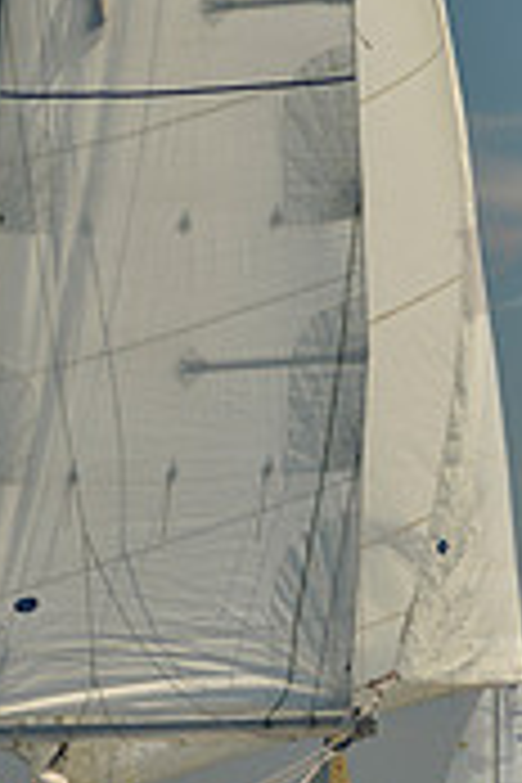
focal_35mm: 233
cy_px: 32
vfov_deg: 8.8
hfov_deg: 5.9
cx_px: 223
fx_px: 5067
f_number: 7.1
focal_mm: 70
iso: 200
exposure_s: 1/800
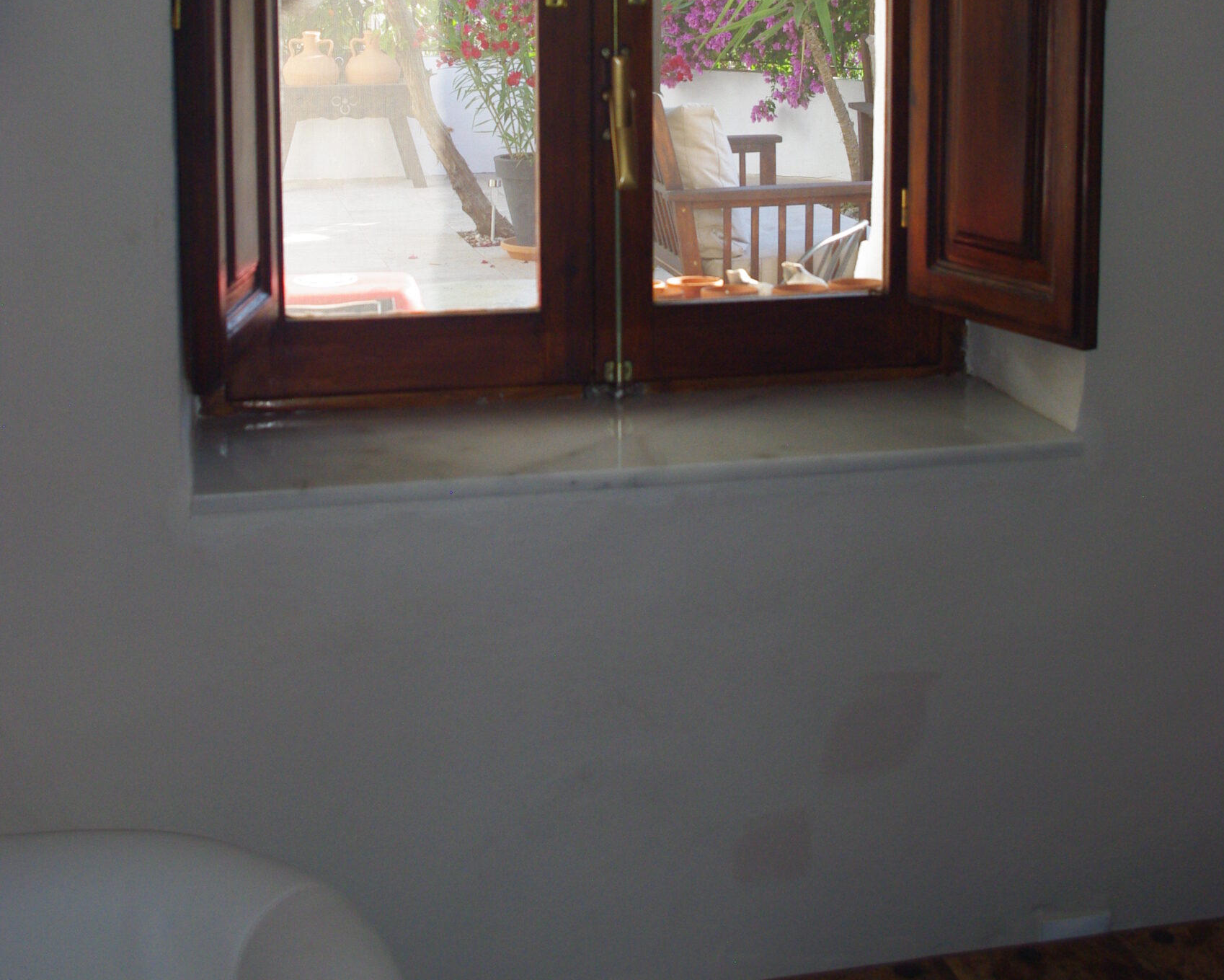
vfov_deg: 28.7
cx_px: 612
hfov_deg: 36.6
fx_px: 1848
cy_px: 131
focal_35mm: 51
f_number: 5.6
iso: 400
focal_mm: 24.38
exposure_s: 1/180
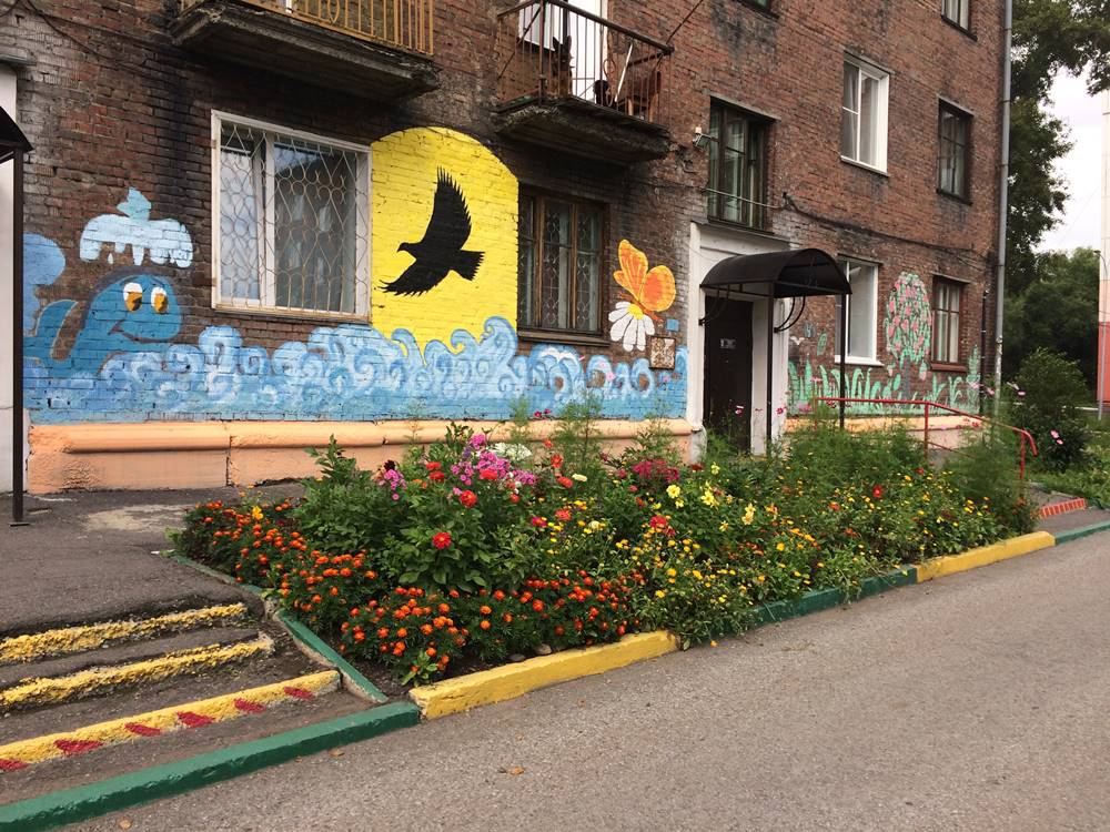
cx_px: 555
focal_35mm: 29
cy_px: 416
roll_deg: +1.7
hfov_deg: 61.7
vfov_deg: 48.2
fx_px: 930
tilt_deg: -1.5
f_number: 2.2
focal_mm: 4.15
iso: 32
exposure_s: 1/789
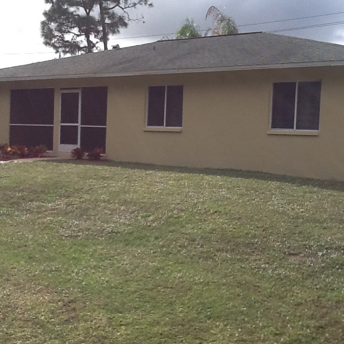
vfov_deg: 32.8
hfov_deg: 32.8
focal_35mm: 52
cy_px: 172
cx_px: 168
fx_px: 585
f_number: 2.4
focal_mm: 2.03
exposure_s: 1/1486
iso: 40
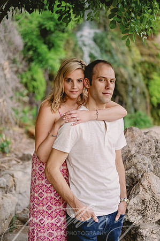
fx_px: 334
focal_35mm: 50
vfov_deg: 39.6
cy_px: 120
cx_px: 80
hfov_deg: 26.9
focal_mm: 50
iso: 80
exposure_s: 1/200
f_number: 2
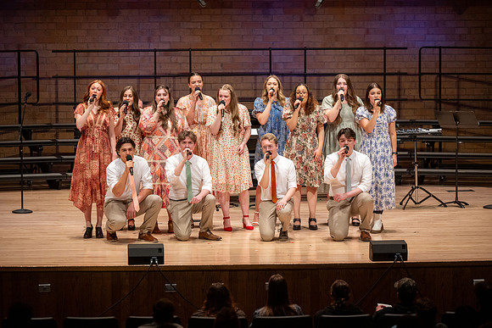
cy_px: 164
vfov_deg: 9.2
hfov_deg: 13.7
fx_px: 2050
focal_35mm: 150
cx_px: 246
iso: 1600
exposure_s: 1/500
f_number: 2.8
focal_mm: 150
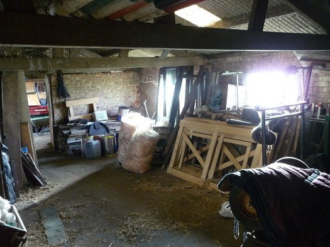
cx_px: 172
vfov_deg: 44.1
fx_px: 305
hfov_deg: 56.8
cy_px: 113
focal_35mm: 32
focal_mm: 4.7
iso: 400
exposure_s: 1/8
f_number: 3.3
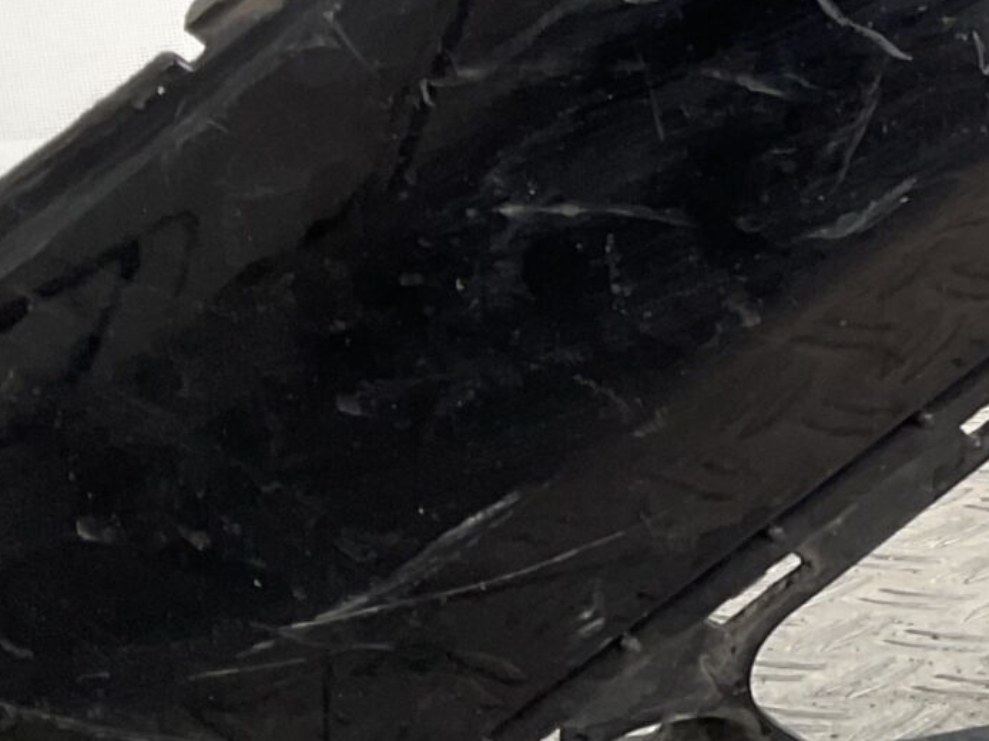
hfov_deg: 16.3
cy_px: 355
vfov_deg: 13.8
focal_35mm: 107
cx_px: 1598
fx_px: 3056
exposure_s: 1/211
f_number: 1.8
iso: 16
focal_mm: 3
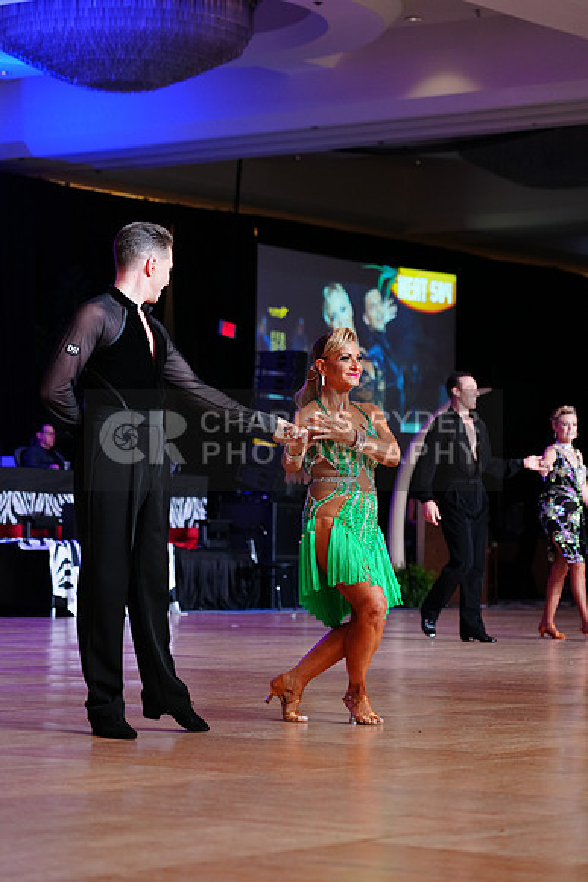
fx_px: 2571
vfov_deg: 19.5
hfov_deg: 13.0
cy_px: 441
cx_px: 294
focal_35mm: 105
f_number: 4
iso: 2000
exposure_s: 1/160
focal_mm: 105
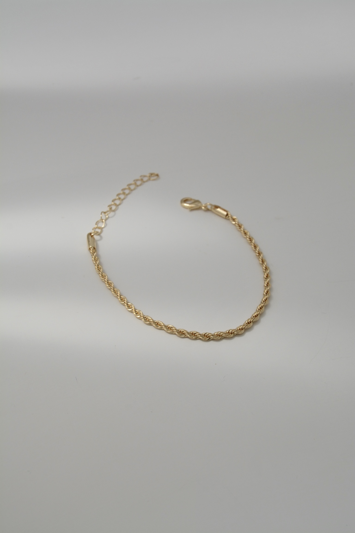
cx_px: 178
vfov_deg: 29.9
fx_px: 998
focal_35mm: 68
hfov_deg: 20.2
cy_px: 266
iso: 500
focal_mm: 45
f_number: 11
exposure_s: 1/1000
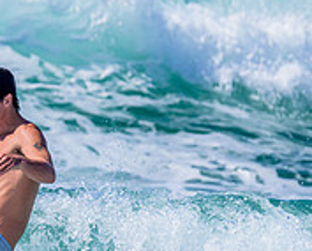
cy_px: 285
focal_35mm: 1610
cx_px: -25
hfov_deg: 1.2
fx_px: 14883
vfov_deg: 1.0
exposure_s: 1/2000
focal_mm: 500
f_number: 11
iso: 1000
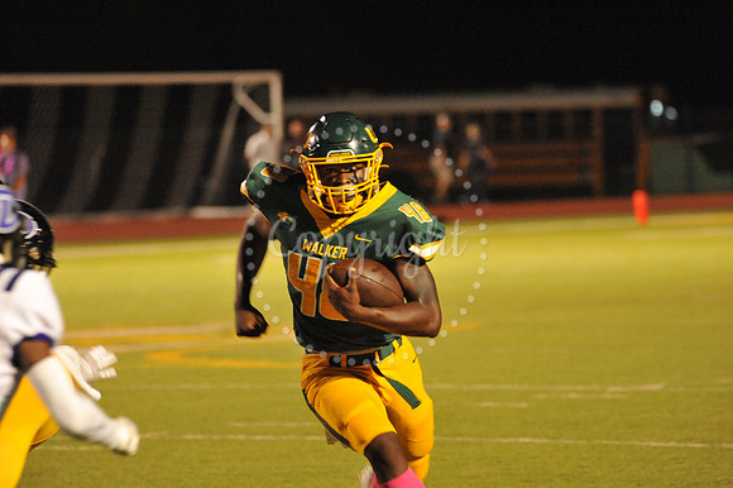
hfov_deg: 6.9
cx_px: 366
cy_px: 244
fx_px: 6105
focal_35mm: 300
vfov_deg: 4.6
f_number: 6.3
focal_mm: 300
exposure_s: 1/160
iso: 6400
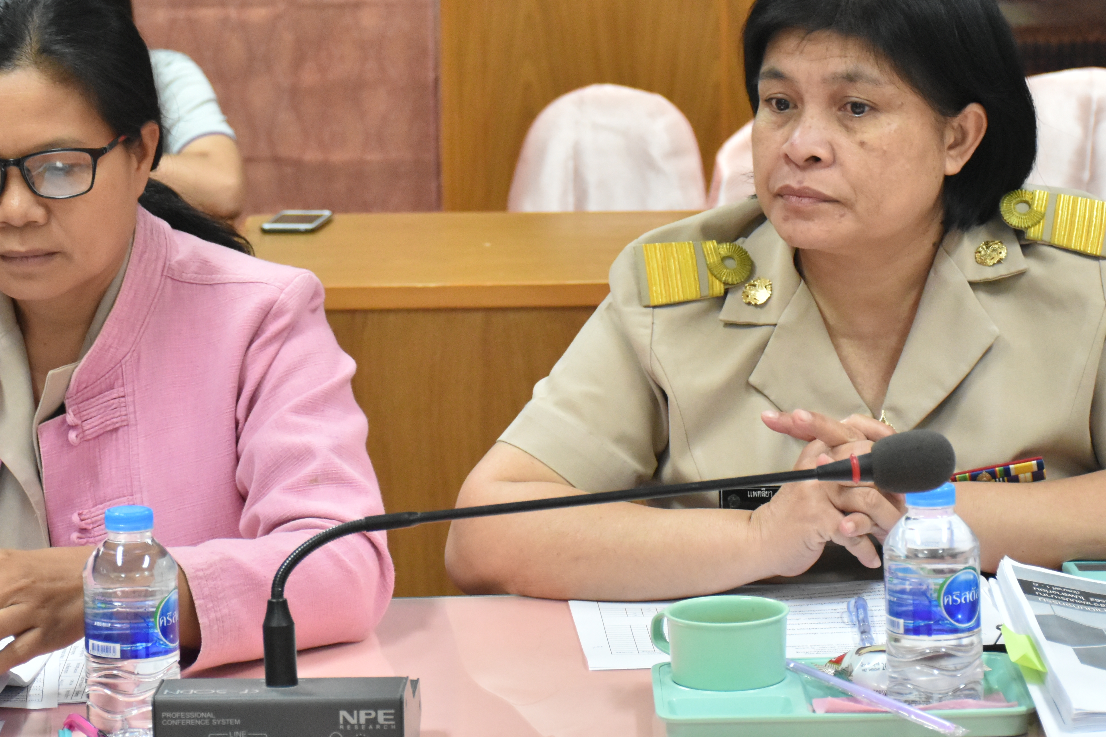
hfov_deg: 17.6
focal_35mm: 116
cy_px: 199
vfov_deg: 11.8
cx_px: 433
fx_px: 3563
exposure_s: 1/125
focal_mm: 50
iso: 2500
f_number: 5.6
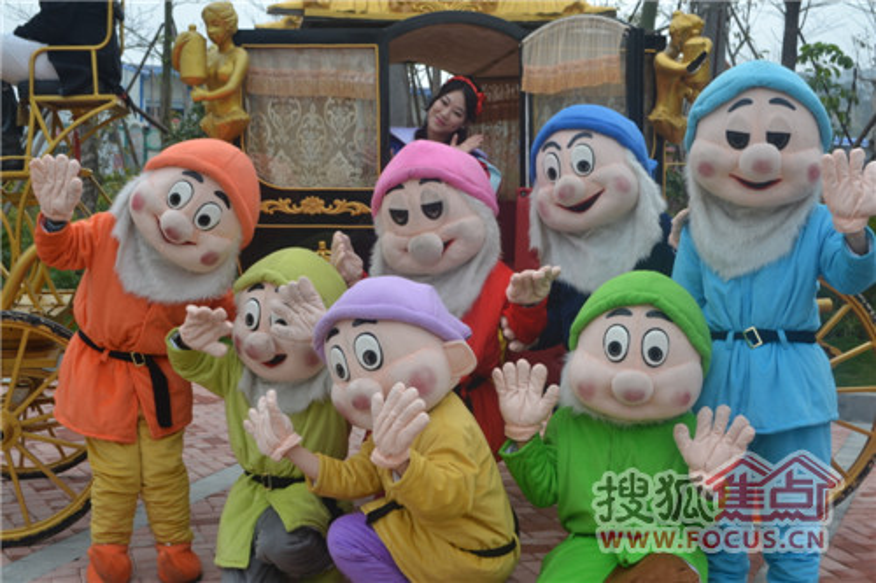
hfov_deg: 41.1
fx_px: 1168
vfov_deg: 28.1
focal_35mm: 48
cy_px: 292
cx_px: 438
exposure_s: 1/200
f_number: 6.3
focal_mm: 32
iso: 100
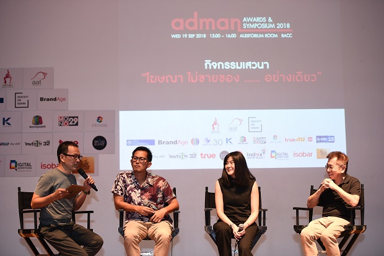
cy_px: 128
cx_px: 192
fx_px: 746
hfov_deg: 28.9
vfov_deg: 19.4
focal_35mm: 70
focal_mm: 70
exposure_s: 1/100
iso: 2000
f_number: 3.2
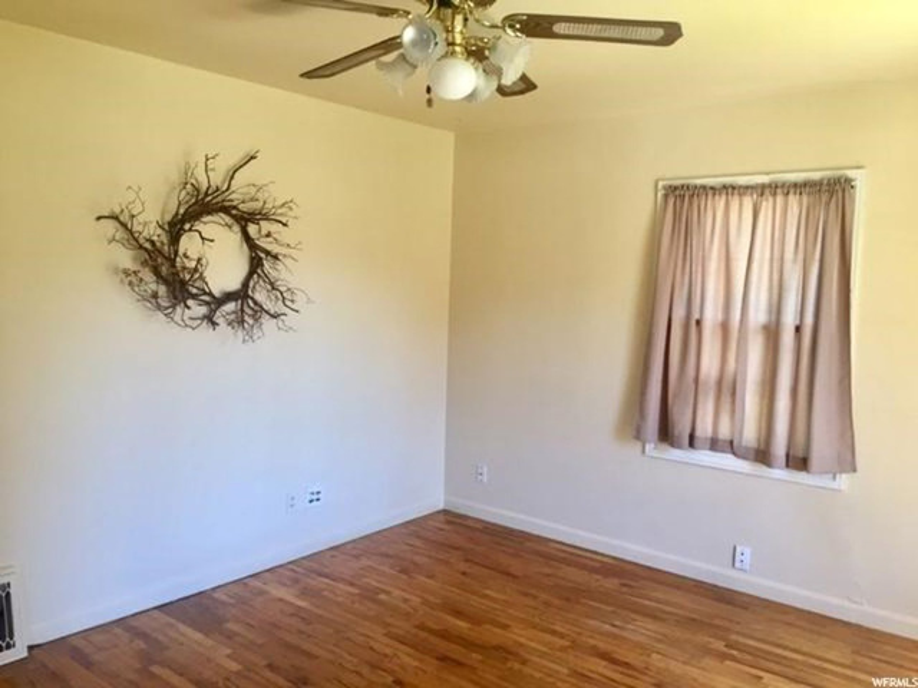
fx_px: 769
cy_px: 344
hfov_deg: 61.7
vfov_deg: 48.2
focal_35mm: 29
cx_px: 459
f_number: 2.2
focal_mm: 4.15
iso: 32
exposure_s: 1/30
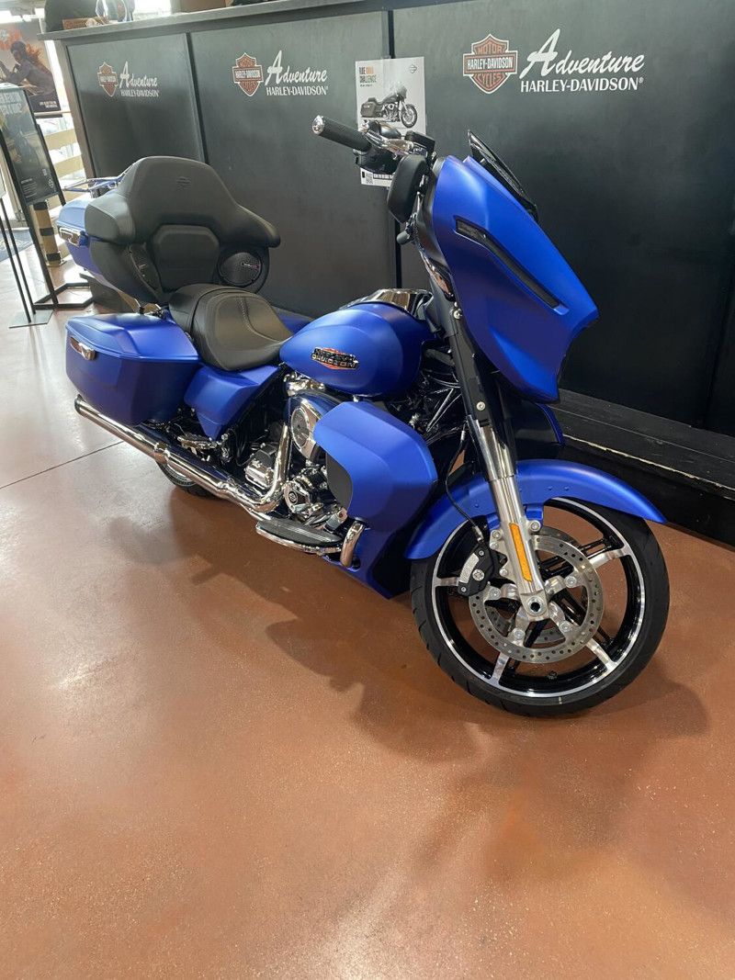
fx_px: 736
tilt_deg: -29.4
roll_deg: +4.3
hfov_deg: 53.1
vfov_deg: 67.3
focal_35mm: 26
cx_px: 368
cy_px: 490
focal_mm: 4.25
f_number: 1.8
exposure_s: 1/60
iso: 160
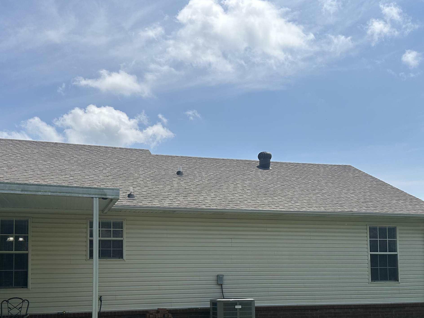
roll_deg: +0.9
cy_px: 243
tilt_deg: +4.0
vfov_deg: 35.9
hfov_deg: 47.9
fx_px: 478
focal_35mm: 39
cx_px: 212
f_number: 1.78
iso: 80
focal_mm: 6.86
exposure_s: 1/7576
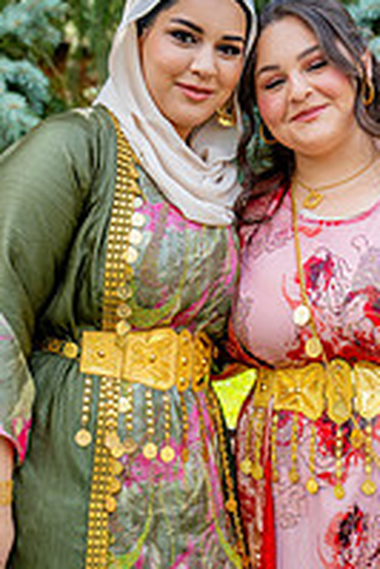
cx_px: 271
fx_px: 1249
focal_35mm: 79
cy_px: 412
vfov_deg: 25.4
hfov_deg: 17.2
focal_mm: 35
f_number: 5
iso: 320
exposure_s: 1/320
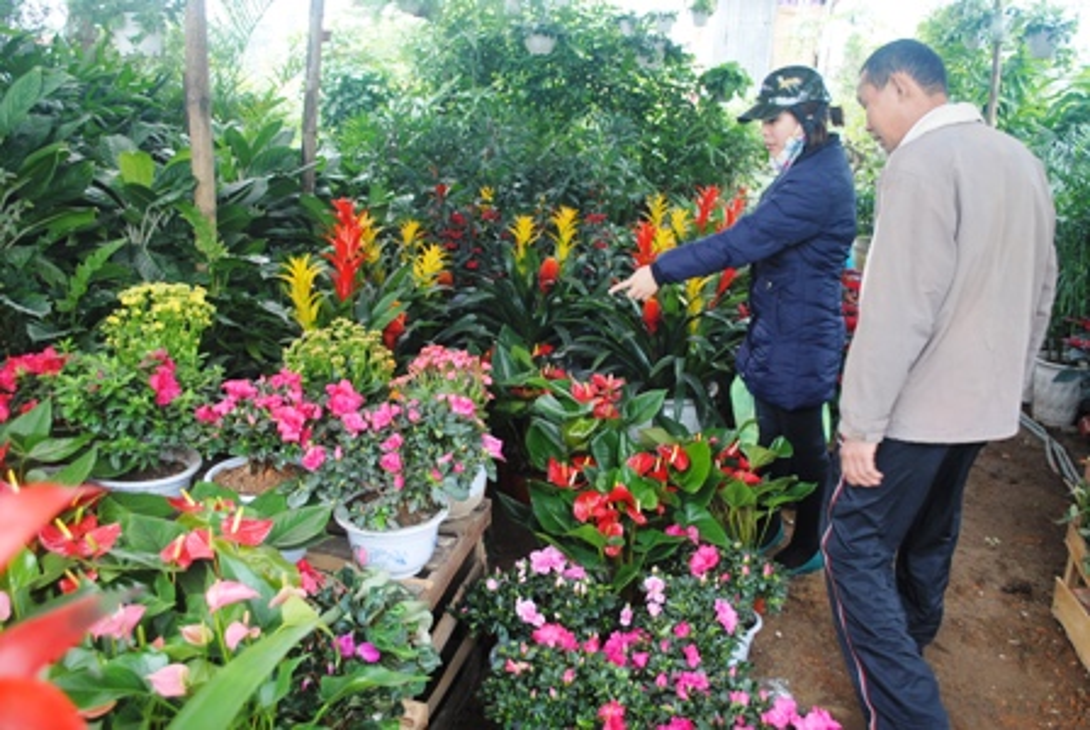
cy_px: 365
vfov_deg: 40.1
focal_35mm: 33
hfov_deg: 57.2
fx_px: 1000
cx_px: 545
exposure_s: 1/80
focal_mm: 22
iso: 200
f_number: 4.5
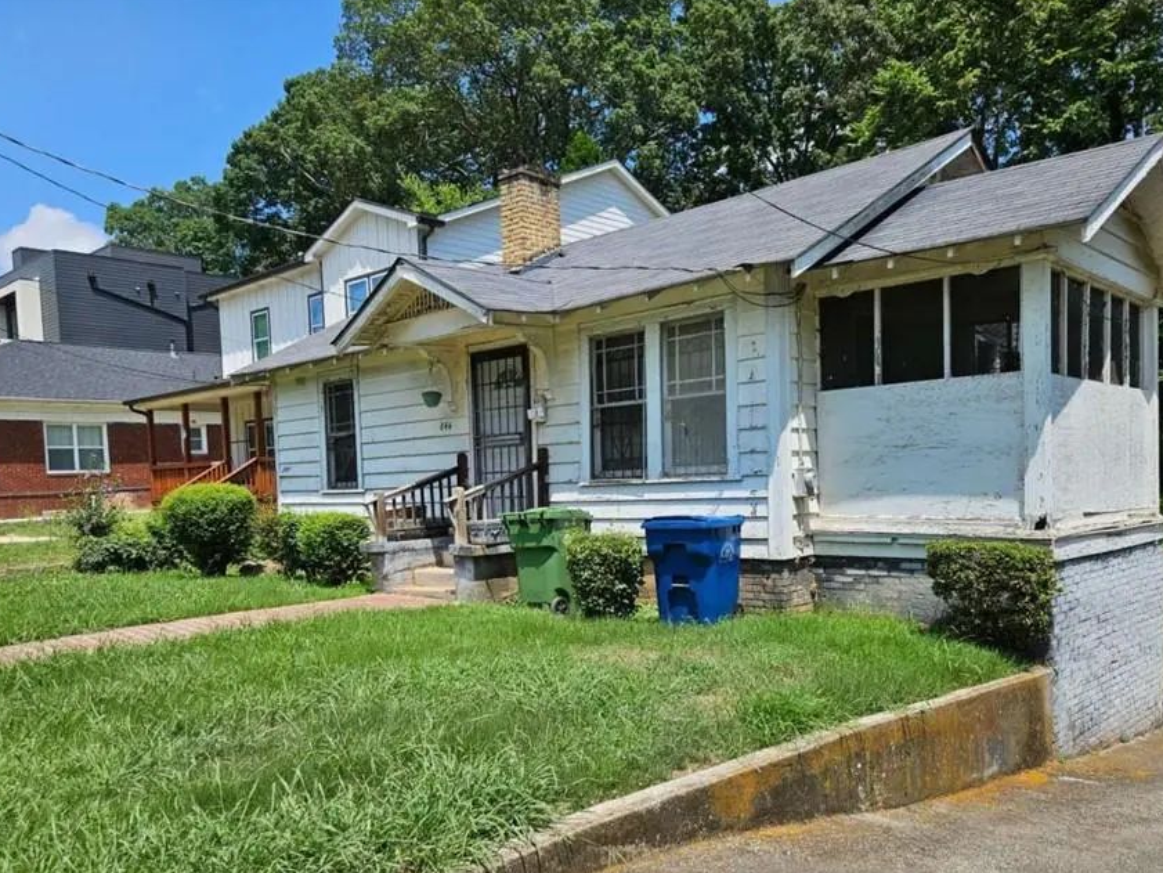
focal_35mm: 28
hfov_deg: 63.4
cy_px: 523
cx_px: 582
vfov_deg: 49.5
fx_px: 941
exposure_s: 1/1874
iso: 25
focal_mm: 5.4
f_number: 1.8
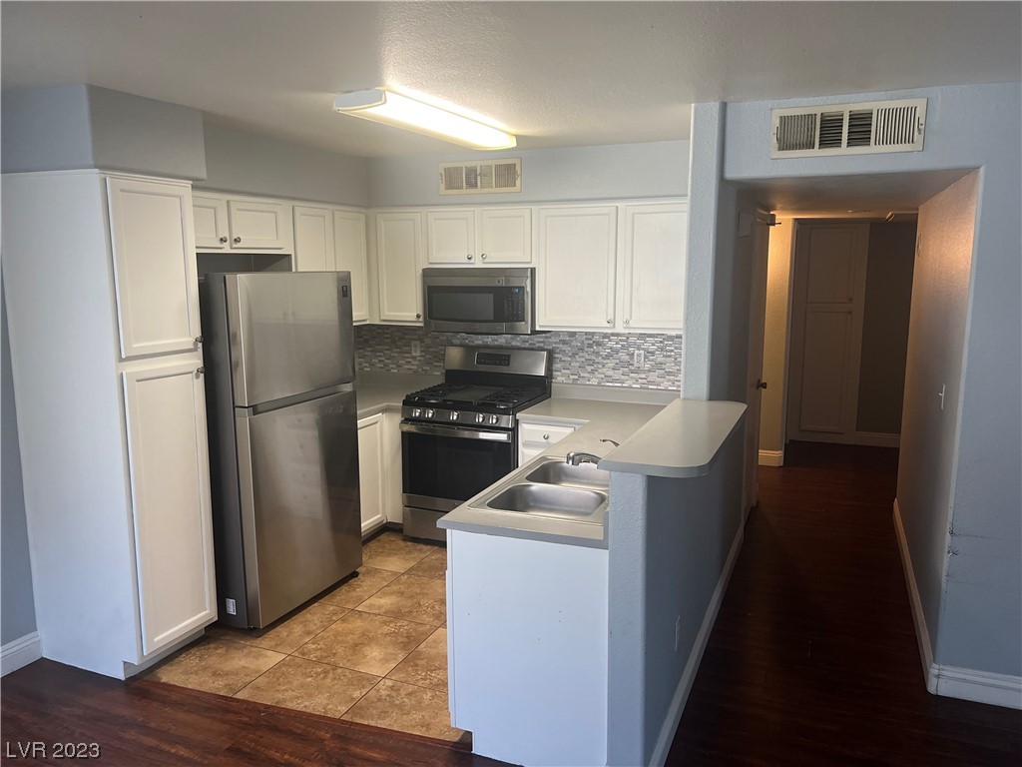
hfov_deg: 67.3
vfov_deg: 53.1
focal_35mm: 26
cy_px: 384
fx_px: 768
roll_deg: -0.3
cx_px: 511
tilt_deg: -9.9
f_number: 1.5
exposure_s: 1/60
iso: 200
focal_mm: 5.7
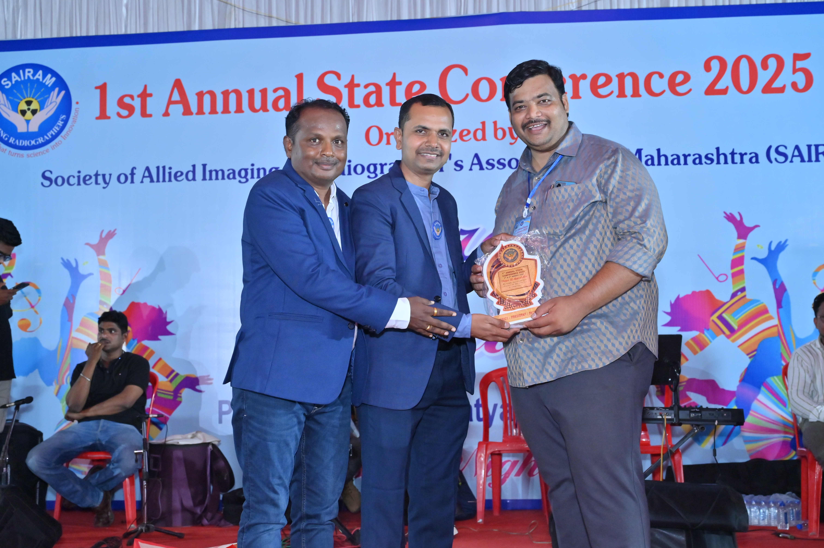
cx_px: 412
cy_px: 274
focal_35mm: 45
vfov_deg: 29.8
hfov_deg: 43.6
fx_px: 1029
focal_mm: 45
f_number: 5.6
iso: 3200
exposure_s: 1/100
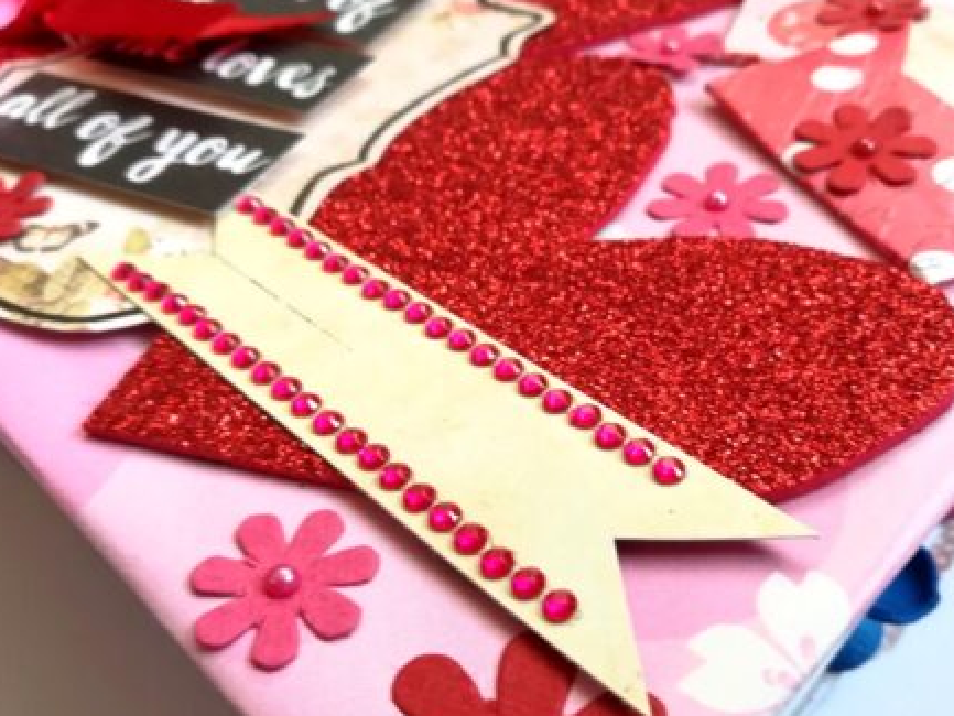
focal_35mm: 36
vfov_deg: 39.6
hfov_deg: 51.0
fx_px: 992
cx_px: 575
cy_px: 315
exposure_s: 1/33.3
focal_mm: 3.83
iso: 100
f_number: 2.2
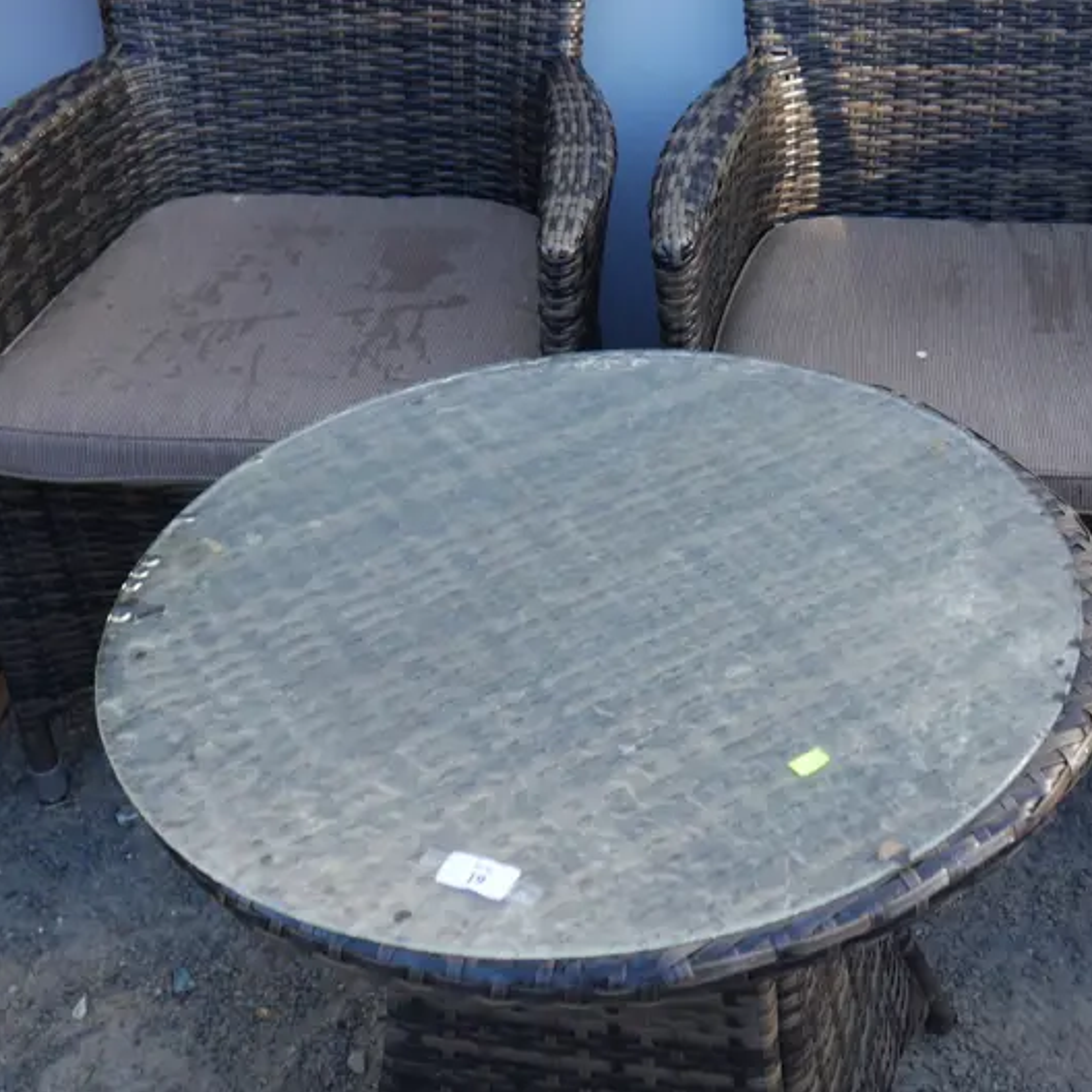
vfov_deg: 35.1
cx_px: 792
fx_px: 1713
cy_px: 390
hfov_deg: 34.7
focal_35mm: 48
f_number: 4
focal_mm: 14
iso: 200
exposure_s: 1/125
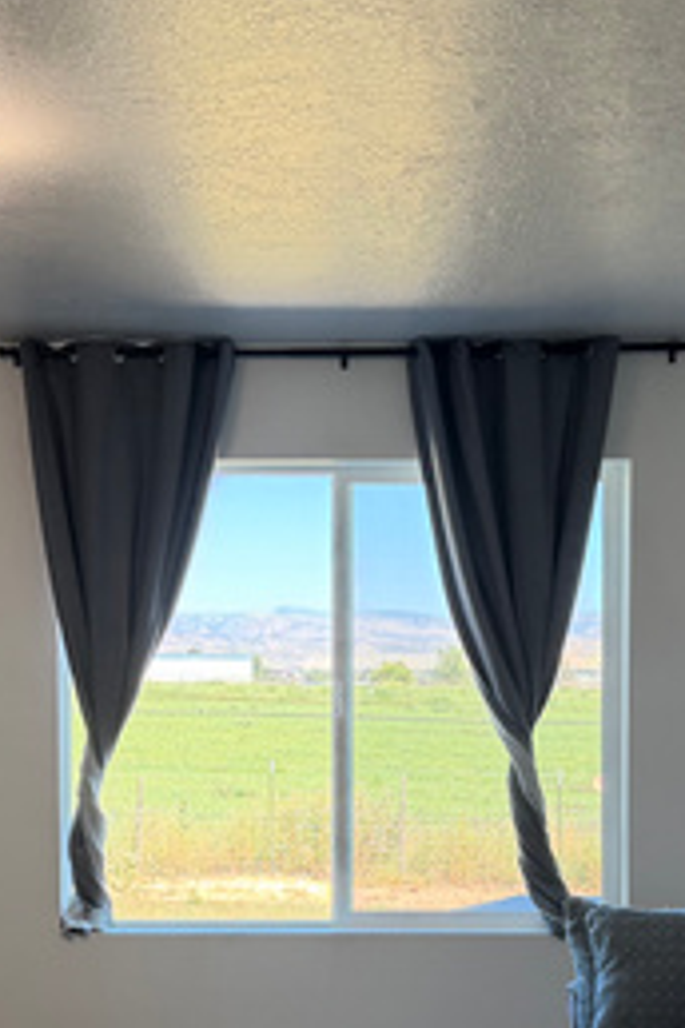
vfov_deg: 32.0
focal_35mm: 62
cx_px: 259
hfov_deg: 21.9
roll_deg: +0.9
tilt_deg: -2.0
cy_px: 713
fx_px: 1769
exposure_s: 1/211
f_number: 1.78
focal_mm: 6.76
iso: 125
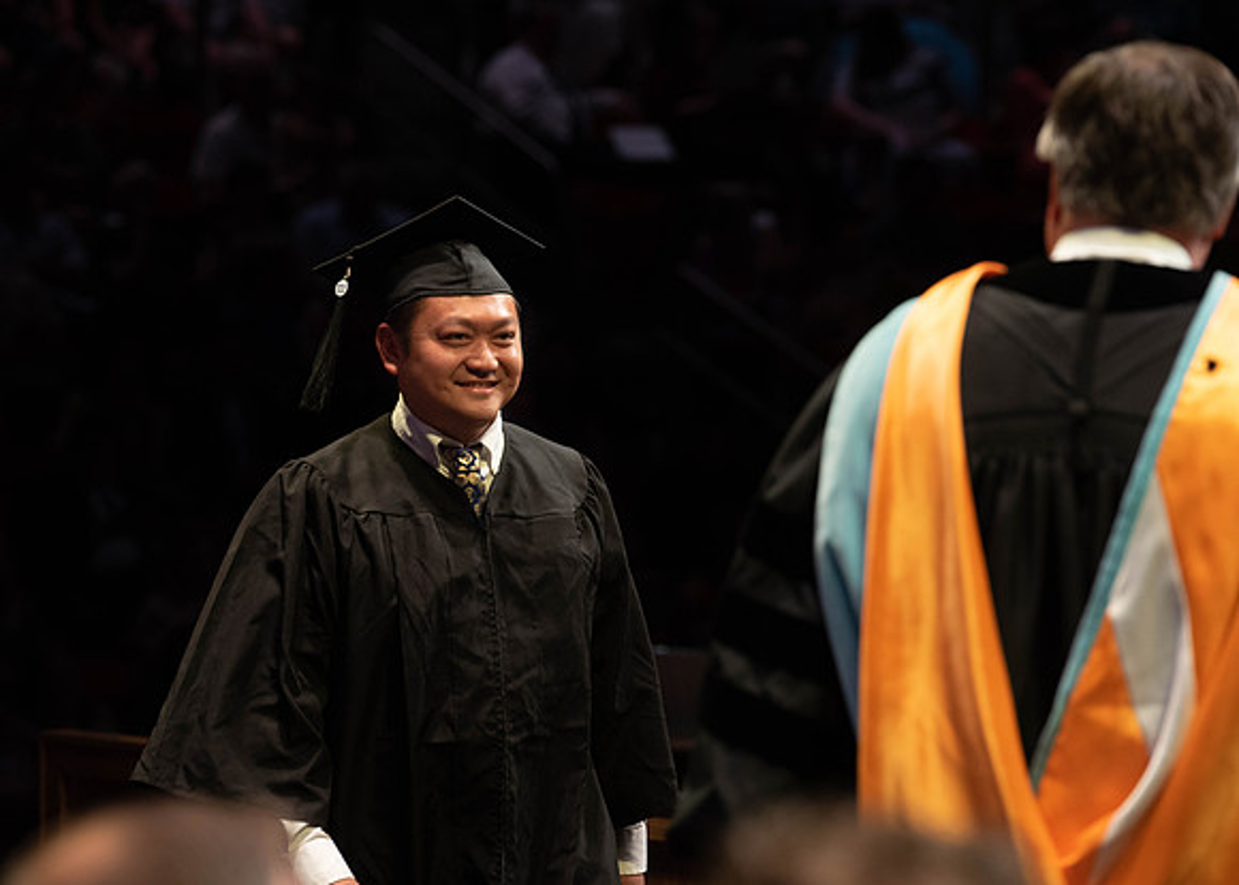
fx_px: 6606
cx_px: 560
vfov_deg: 7.7
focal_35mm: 188
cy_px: 431
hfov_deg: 10.7
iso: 1600
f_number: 4.5
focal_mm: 175
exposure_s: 1/320
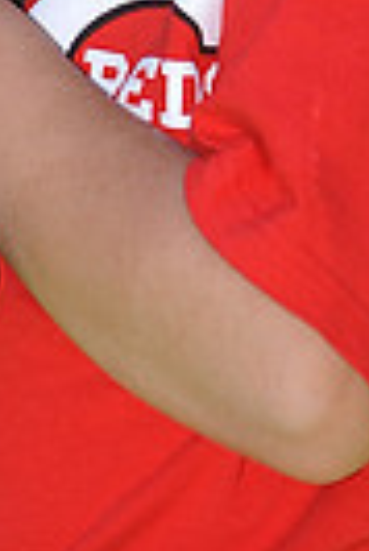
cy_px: -331
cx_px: 158
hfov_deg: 1.6
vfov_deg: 2.4
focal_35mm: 871
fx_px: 13356
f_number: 4.5
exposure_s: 1/640
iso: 200
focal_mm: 200
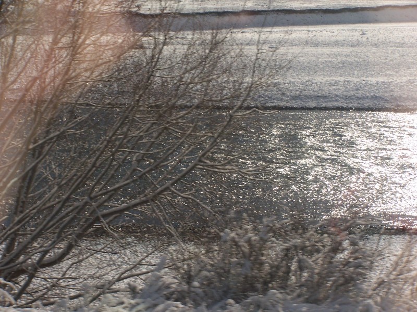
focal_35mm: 94
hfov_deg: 20.9
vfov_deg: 15.7
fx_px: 1132
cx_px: 208
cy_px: 156
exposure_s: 1/500
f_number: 4.5
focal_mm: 15.6
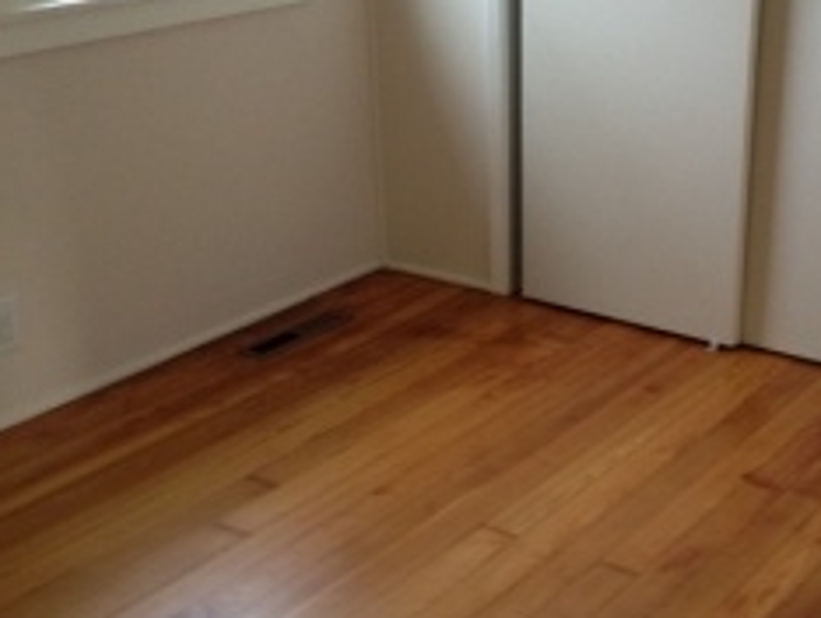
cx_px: 547
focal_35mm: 67
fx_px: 1591
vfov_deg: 22.0
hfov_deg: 28.7
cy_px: 330
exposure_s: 1/20
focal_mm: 4.28
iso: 160
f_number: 2.4
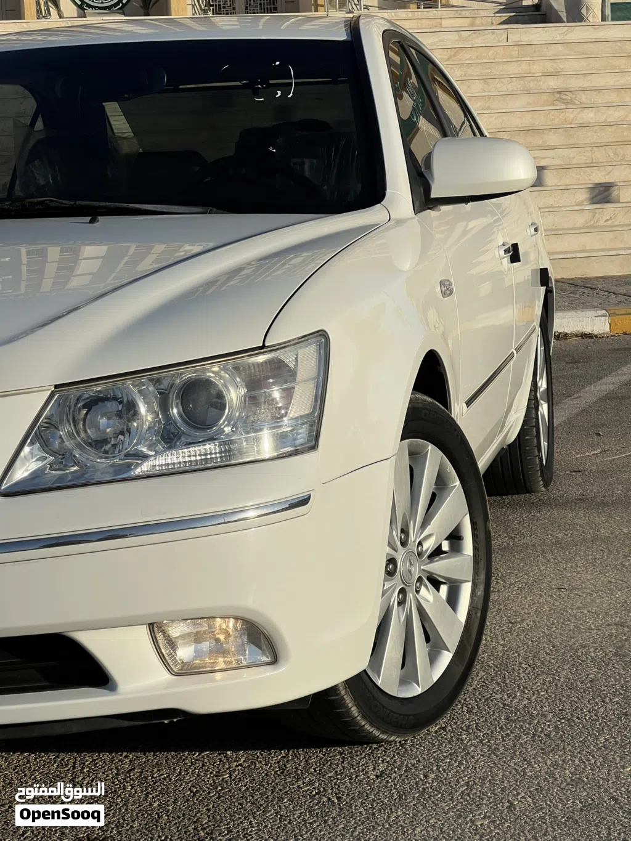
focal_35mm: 77
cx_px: 316
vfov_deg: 25.3
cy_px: 420
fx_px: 1871
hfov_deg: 19.1
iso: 32
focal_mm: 9
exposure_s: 1/1698
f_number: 2.8
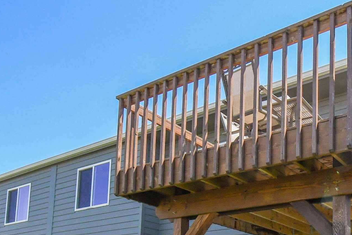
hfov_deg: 48.5
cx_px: 305
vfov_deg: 31.9
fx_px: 352
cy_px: 268
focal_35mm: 36
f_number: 7.1
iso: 1250
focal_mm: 10
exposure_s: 1/2500
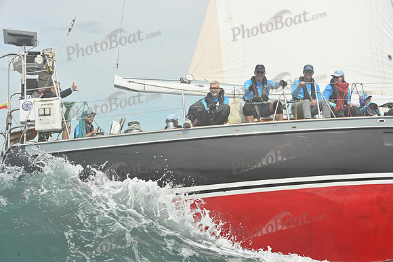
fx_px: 764
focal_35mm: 70
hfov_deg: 28.8
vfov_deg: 19.5
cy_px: 131
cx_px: 196
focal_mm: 70
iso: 320
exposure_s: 1/1250
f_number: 8
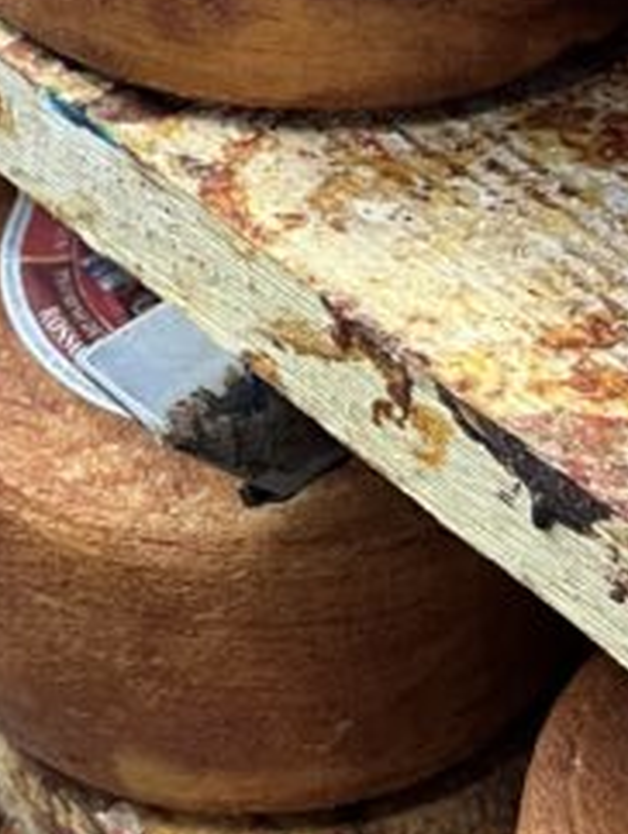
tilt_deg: -17.9
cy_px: -717
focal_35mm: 110
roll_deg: +1.4
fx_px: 2656
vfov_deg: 15.2
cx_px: -24
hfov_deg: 13.3
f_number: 1.6
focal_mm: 5.1
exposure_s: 1/50
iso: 200
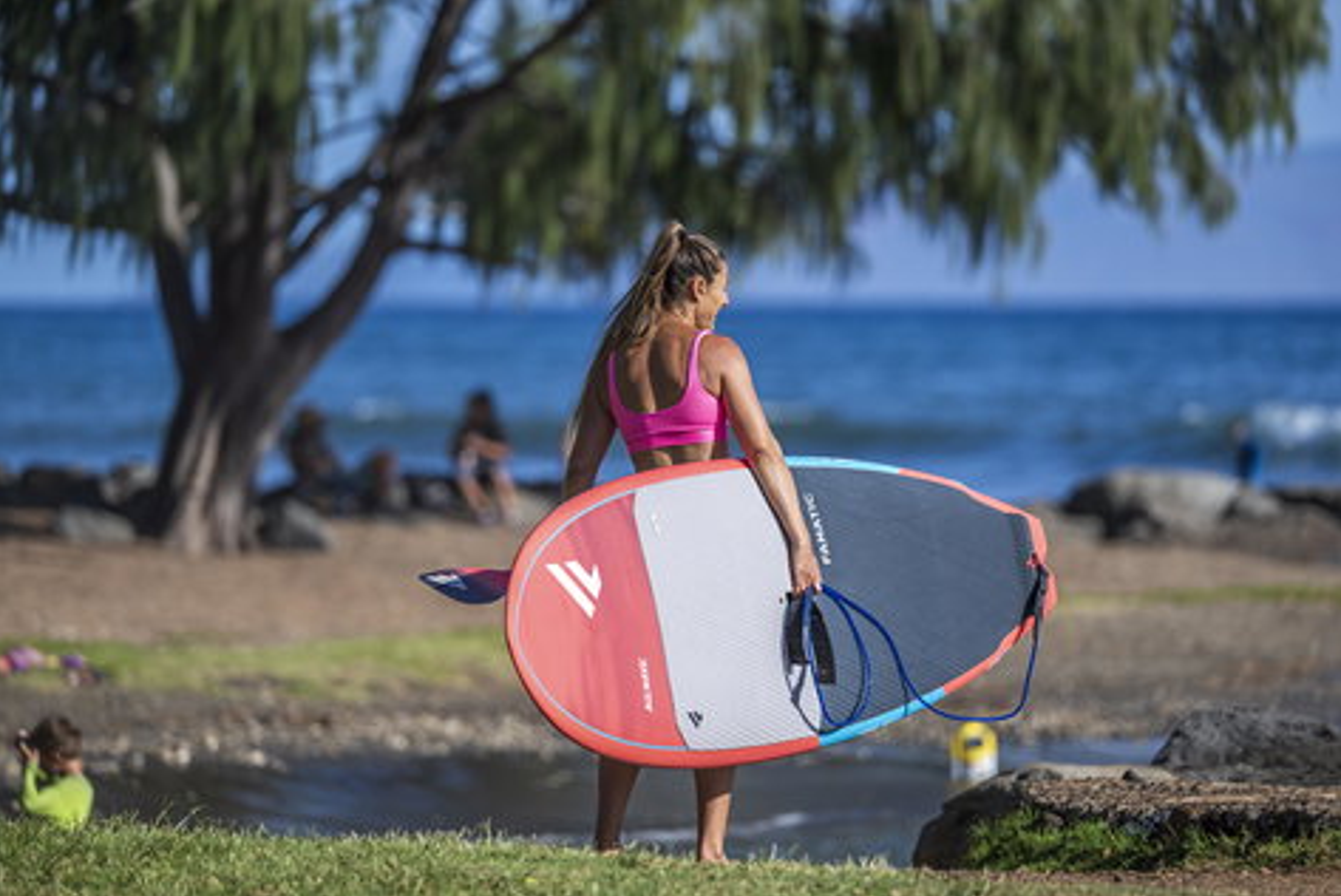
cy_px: 448
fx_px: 12411
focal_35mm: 333
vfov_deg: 4.1
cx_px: 669
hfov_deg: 6.2
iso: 90
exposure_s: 1/1250
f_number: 4.5
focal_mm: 330
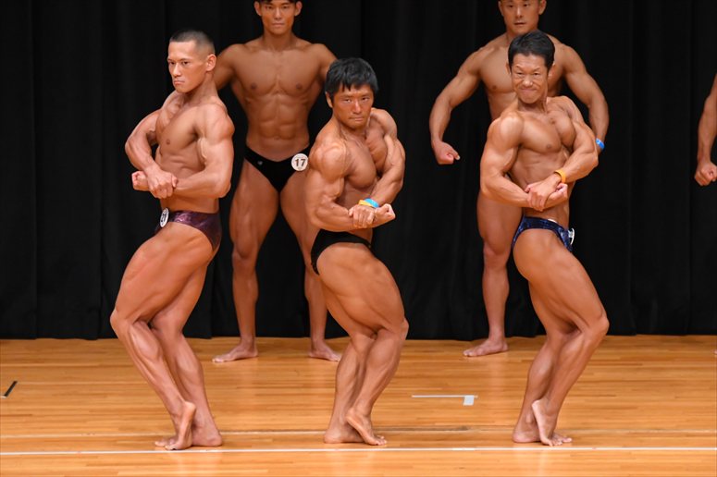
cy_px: 238
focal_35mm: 300
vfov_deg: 4.6
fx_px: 5972
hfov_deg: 6.9
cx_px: 358
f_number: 5.6
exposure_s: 1/400
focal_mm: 200
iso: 4000
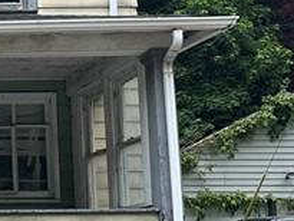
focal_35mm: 120
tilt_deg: +7.2
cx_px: -290
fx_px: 1020
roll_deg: +0.6
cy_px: 175
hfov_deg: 13.9
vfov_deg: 12.3
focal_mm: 6.86
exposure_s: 1/364
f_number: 1.78
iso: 80
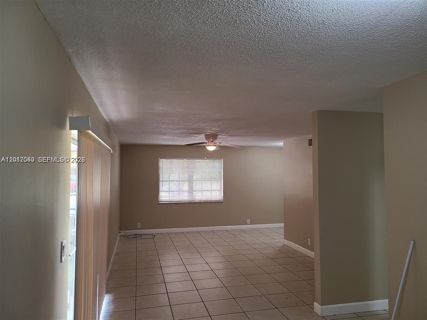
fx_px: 321
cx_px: 214
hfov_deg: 67.3
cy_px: 160
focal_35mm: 26
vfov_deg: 53.1
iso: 100
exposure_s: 1/59
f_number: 1.8
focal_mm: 5.4
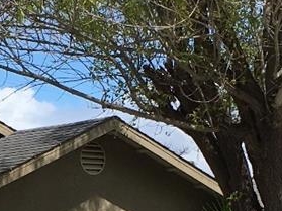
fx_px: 1270
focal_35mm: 156
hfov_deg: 12.5
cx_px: -9
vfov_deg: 9.3
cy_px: 299
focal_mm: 4.15
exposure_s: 1/1479
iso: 25
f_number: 2.2
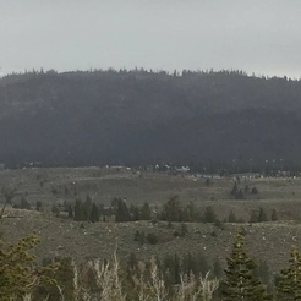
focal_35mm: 150
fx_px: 1476
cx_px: 608
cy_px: 321
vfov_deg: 11.5
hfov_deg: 10.6
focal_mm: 4.15
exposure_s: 1/262
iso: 32
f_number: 2.2
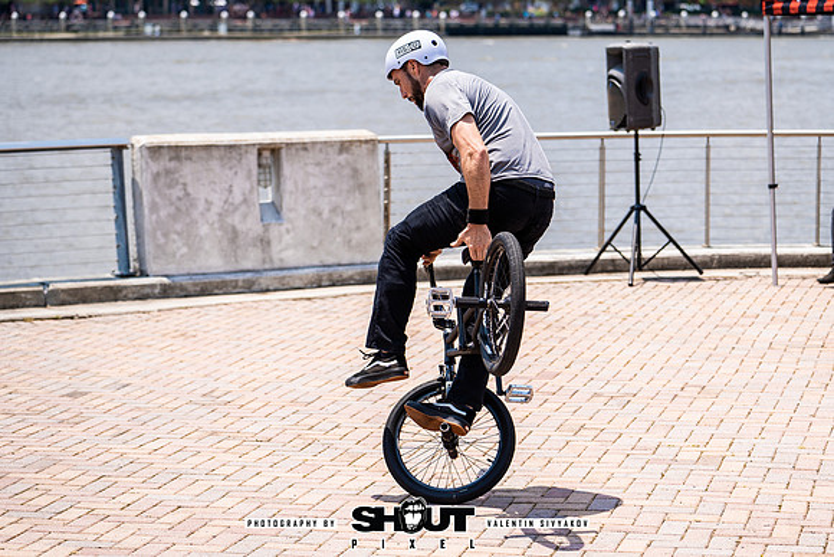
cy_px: 234
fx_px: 2138
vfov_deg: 14.8
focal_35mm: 92
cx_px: 544
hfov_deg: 22.0
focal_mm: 70
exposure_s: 1/2000
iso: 125
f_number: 3.2
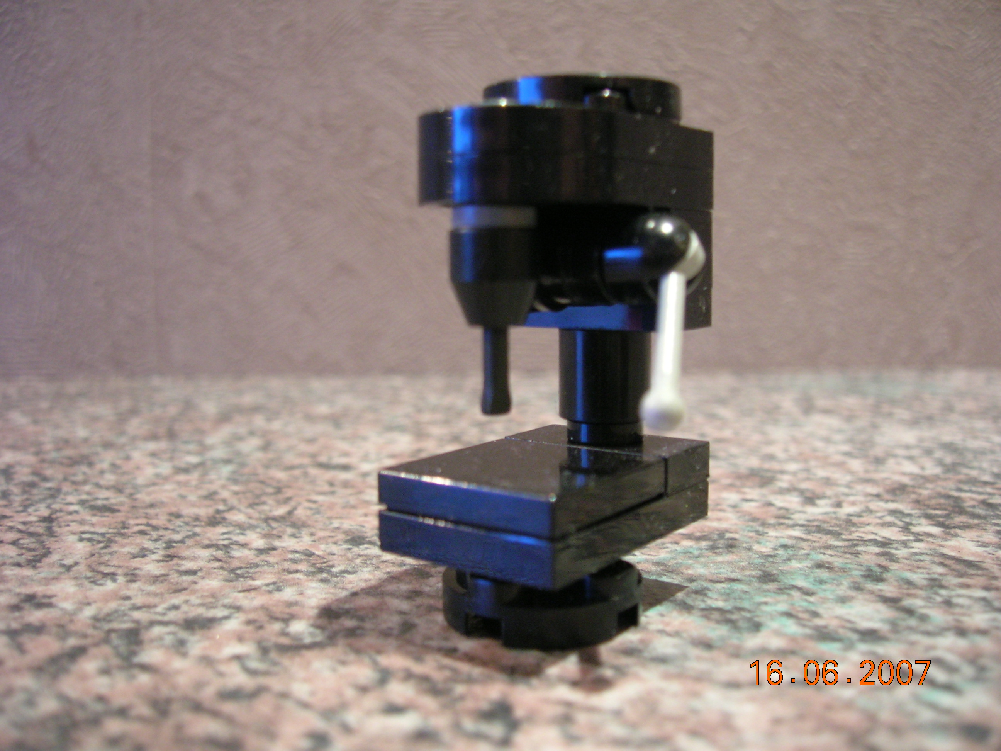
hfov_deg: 54.0
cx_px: 500
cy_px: 376
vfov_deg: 41.8
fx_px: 983
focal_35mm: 34
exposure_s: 1/3.6
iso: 128
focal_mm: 5.7
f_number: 2.9
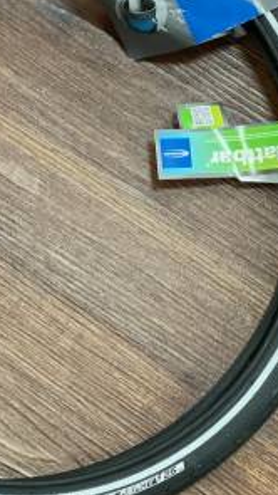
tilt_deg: -77.7
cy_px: 201
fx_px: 1467
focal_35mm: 112
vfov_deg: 19.1
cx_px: 15
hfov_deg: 10.7
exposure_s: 1/50
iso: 160
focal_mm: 6
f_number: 2
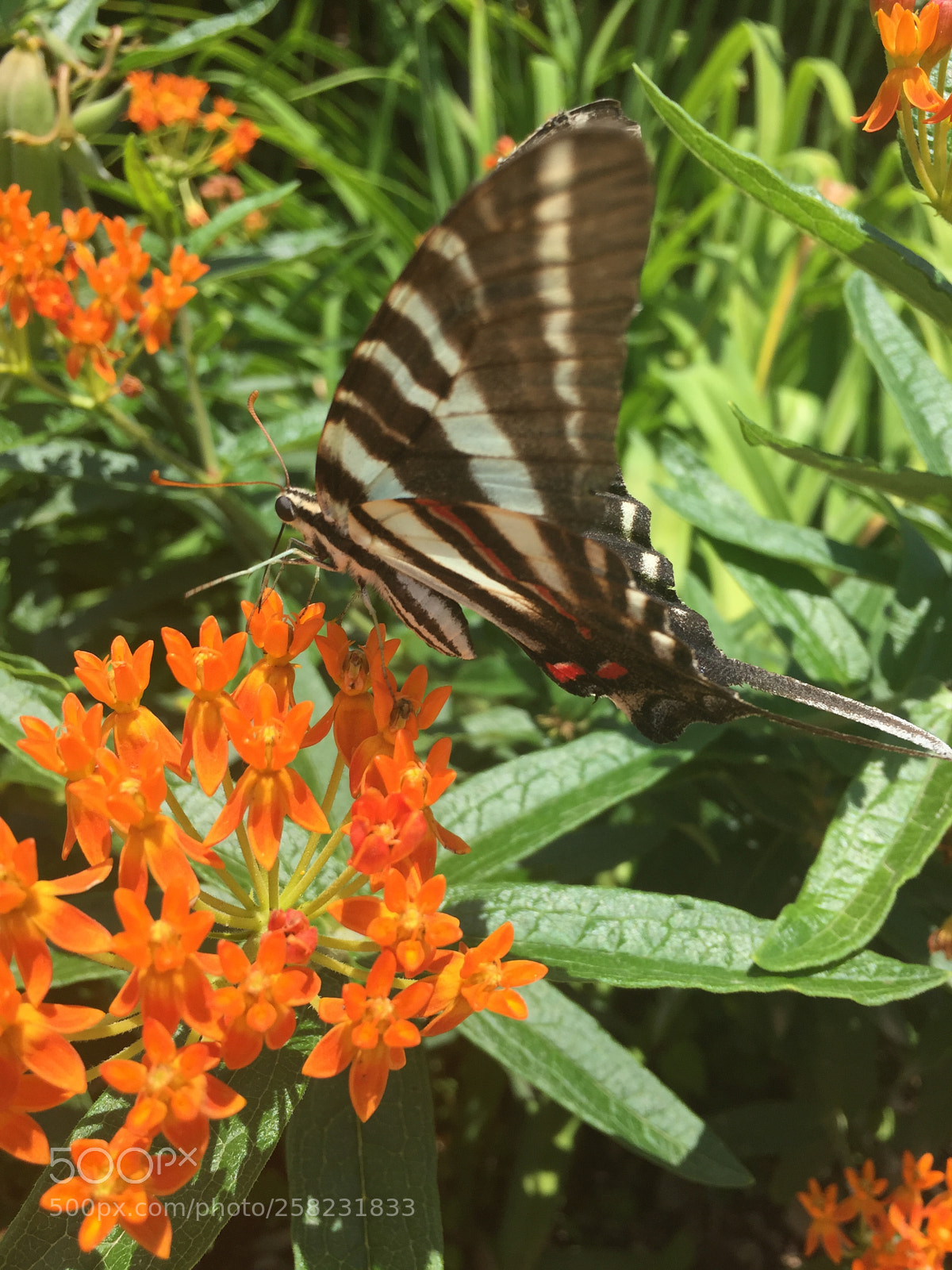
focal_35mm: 29
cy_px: 635
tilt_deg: -13.8
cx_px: 476
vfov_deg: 61.7
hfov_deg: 48.2
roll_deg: -1.4
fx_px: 1063
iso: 32
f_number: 2.2
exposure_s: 1/1041
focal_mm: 4.15
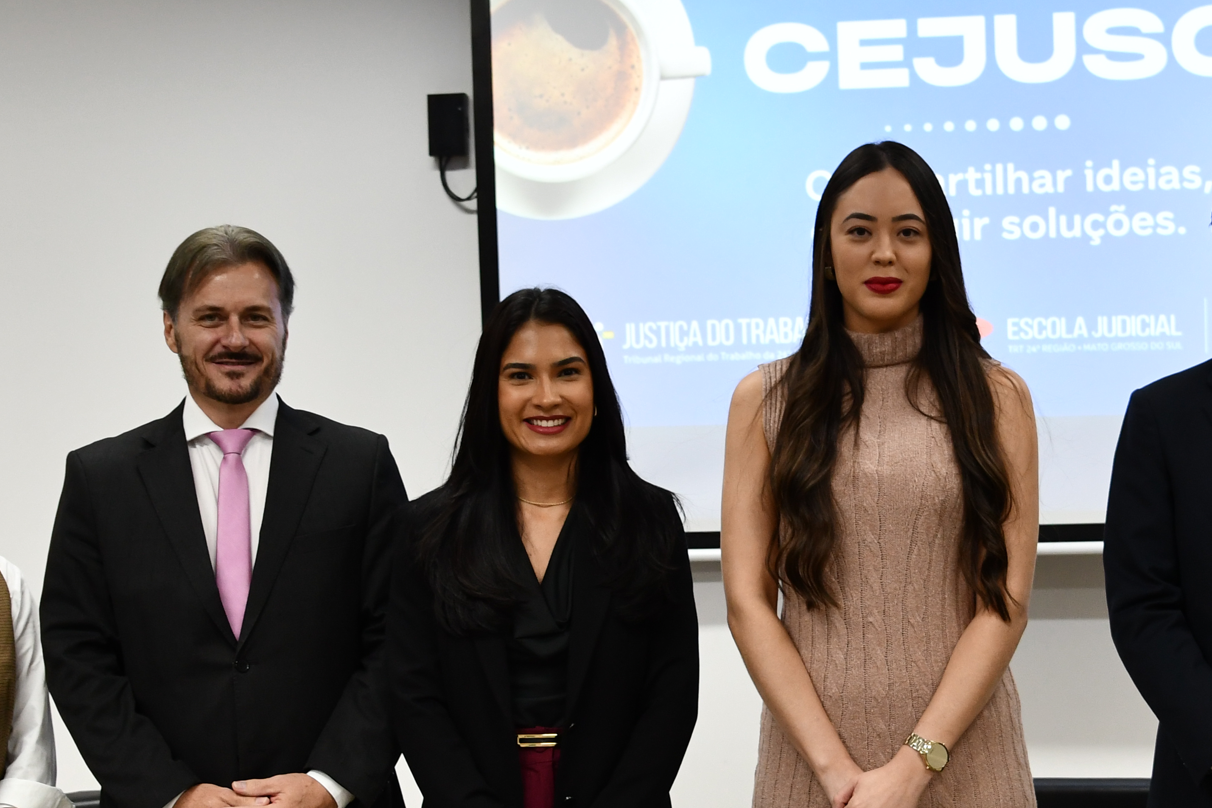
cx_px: 832
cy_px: 520
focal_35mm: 76
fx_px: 2559
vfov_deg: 17.9
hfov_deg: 26.5
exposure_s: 1/200
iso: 800
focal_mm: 26
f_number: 2.8
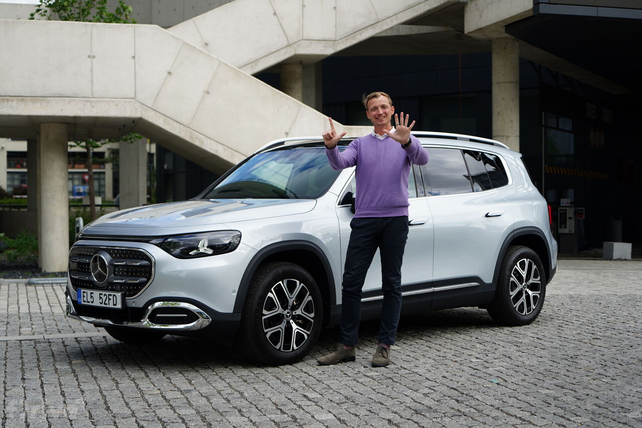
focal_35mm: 55
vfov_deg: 24.6
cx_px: 321
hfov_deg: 36.2
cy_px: 214
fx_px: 981
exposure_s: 1/400
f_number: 4
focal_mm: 55
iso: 100
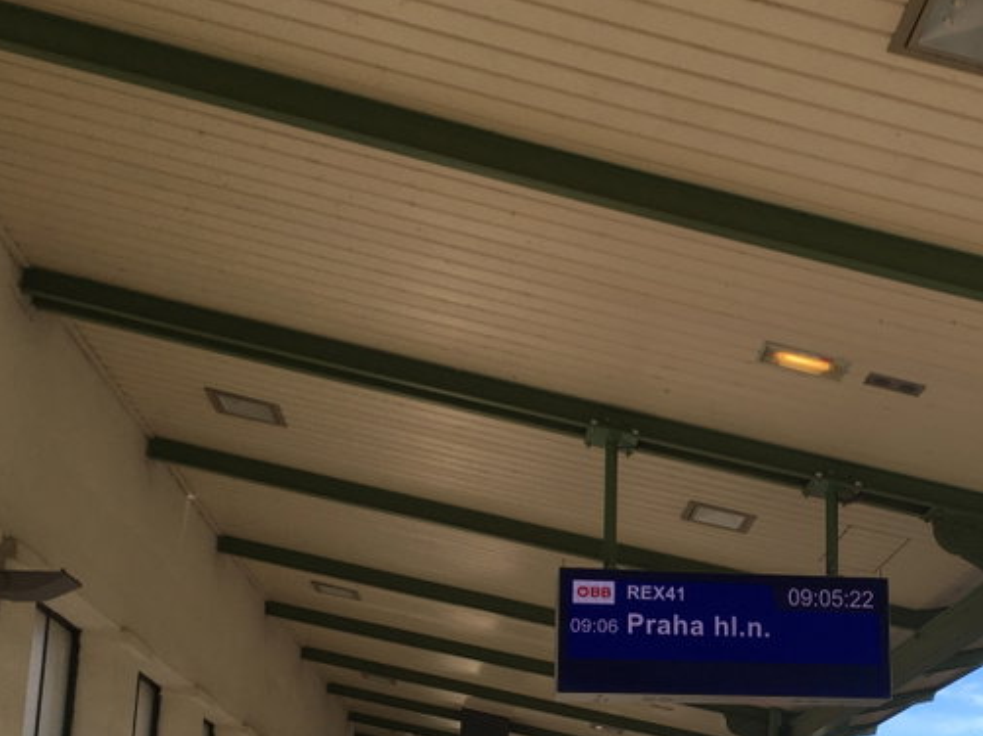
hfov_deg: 36.2
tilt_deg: +12.5
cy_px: 604
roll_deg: +0.3
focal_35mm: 52
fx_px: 1476
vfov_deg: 27.4
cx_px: 707
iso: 25
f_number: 2.2
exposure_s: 1/810
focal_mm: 4.15
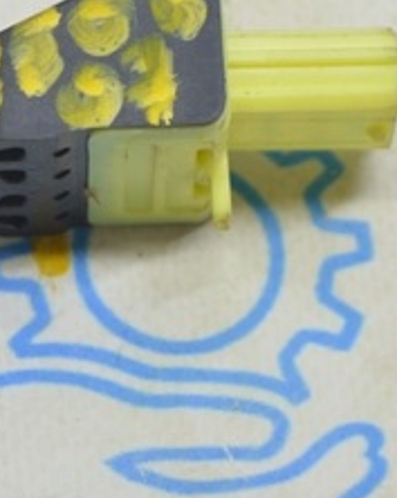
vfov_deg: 8.6
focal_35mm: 223
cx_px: 40
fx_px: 3287
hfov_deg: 6.9
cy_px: 30
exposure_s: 1/20
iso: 400
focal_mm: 55
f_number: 5.6
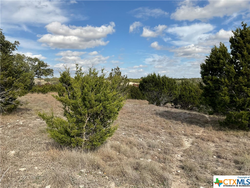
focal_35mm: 29
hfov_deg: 61.7
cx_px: 125
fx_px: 209
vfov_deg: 48.2
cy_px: 94
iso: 16
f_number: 1.8
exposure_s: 1/2320
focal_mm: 3
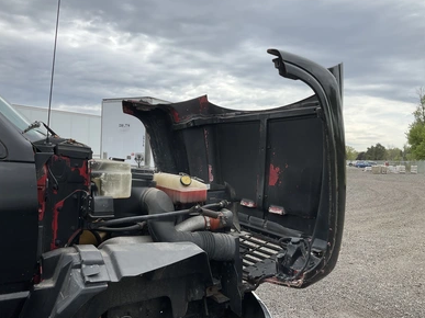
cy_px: 157
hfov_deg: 60.0
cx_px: 217
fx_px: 368
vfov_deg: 46.8
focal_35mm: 30
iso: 25
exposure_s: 1/1221
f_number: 1.8
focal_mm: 3
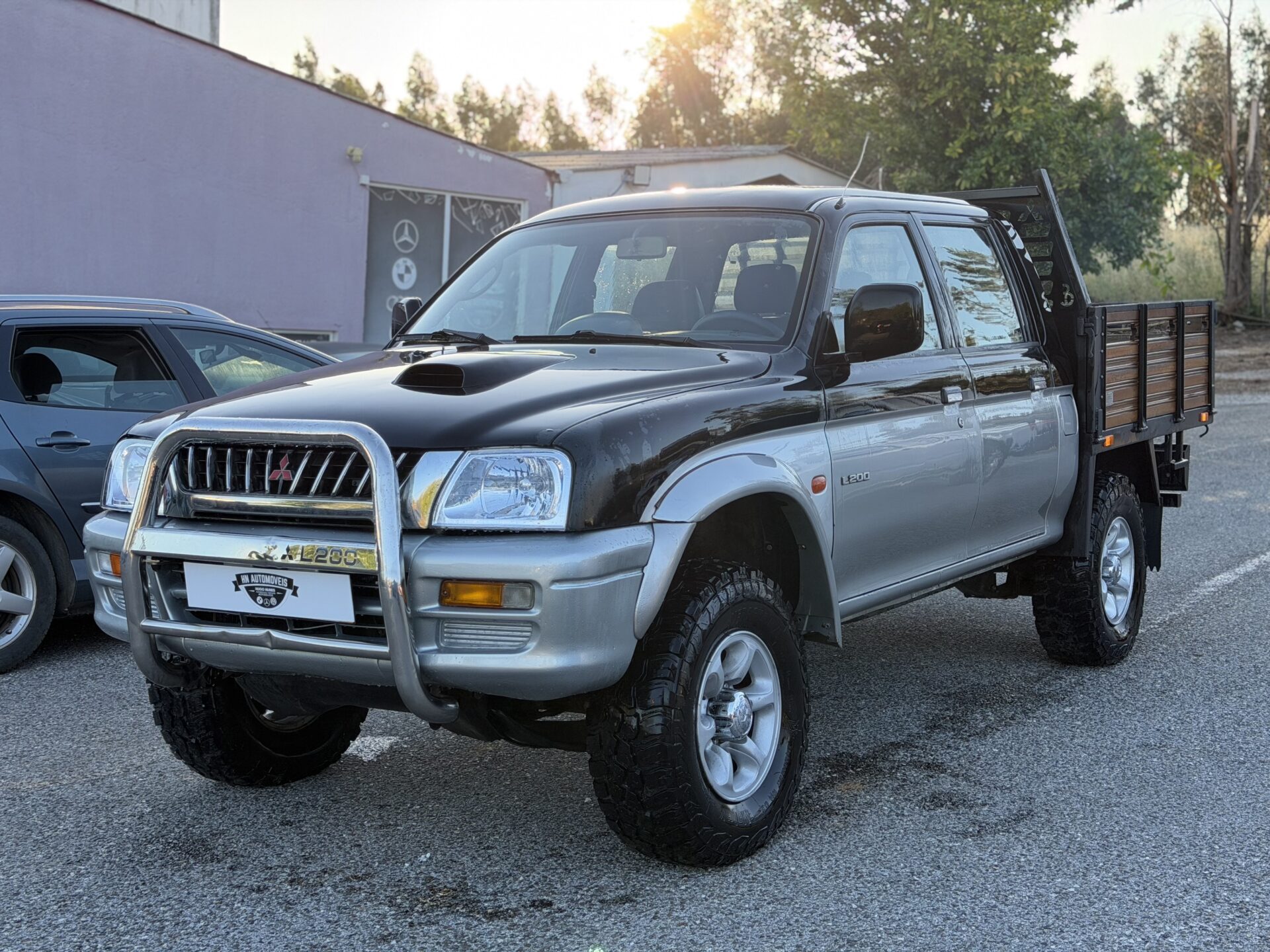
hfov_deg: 39.7
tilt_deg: -5.2
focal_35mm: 48
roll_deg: -3.7
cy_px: 476
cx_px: 635
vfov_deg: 30.3
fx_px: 1761
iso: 80
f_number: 1.78
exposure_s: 1/368
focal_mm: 6.76
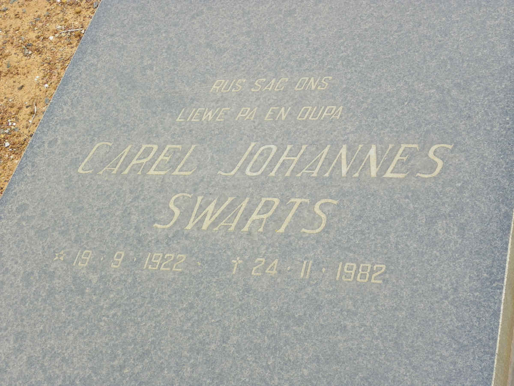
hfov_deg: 32.2
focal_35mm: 60
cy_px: 193
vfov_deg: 24.4
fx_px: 891
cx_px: 257
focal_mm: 10.7
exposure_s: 1/200
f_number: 4.5
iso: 64
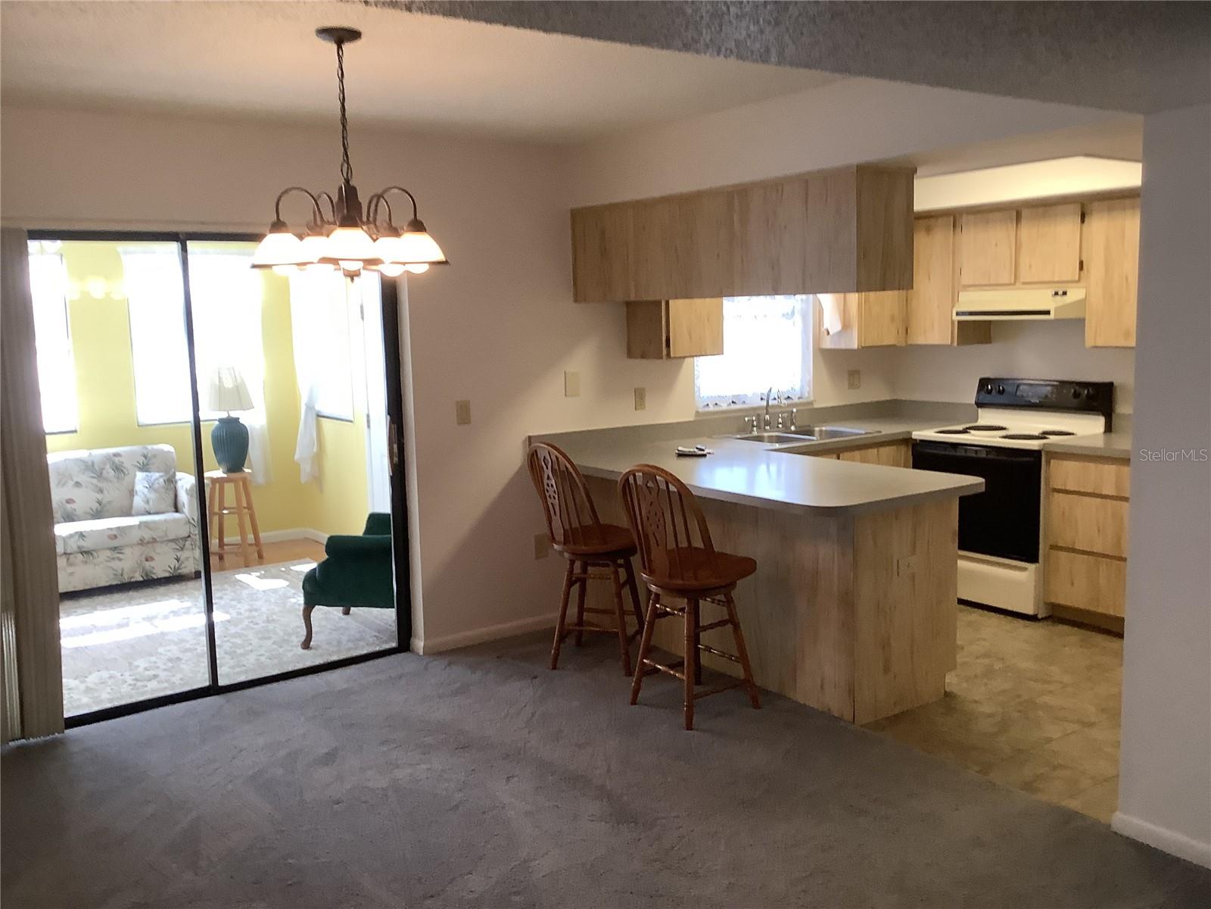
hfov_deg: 58.4
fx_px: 1084
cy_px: 454
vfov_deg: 45.4
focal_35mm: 31
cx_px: 606
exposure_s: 1/60
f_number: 2.4
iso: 160
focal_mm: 3.3
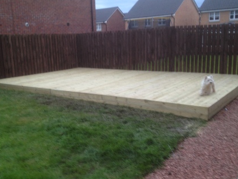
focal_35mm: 43
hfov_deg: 43.8
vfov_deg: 33.6
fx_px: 296
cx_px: 104
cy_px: 90
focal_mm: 4.28
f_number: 2.4
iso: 80
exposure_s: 1/20
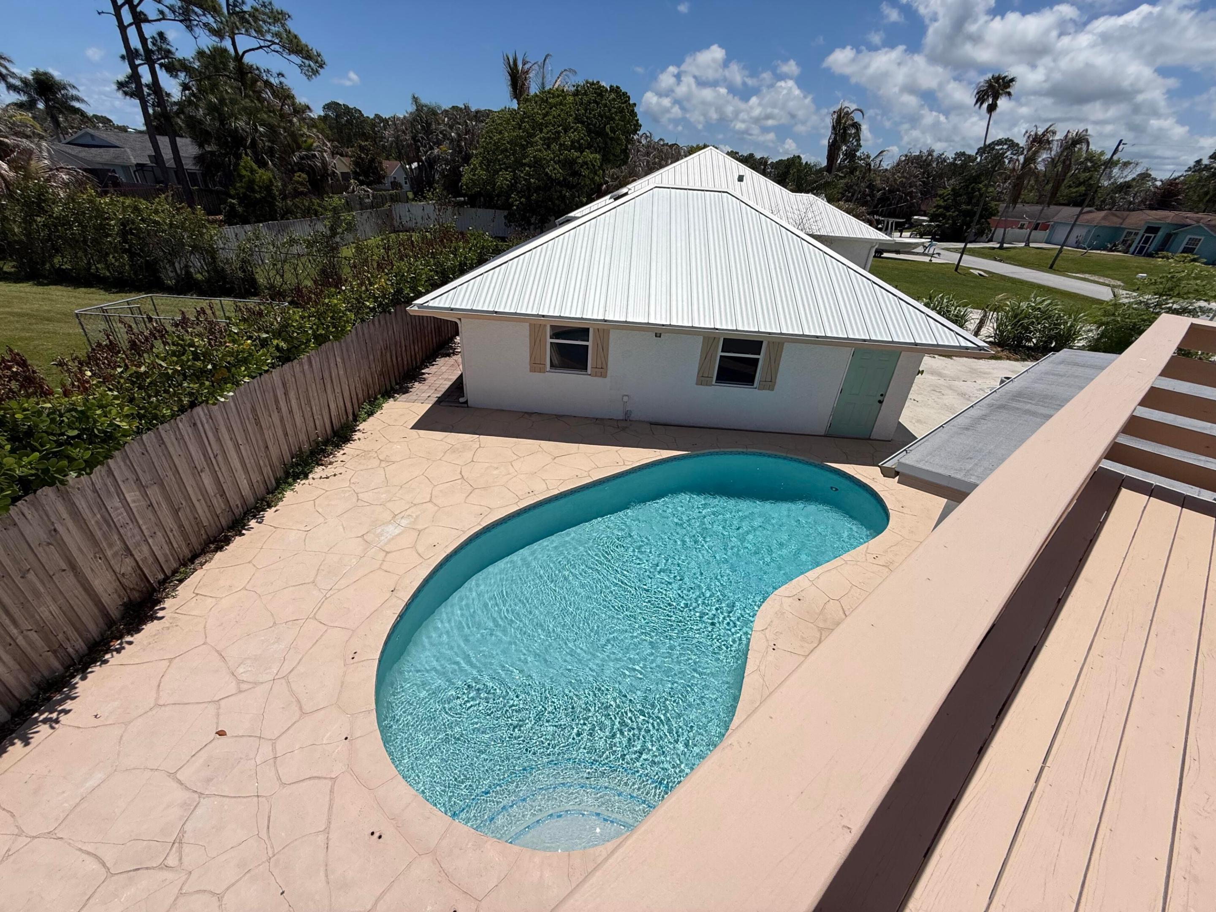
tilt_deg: -30.9
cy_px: 456
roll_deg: -4.8
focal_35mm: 14
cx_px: 608
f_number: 2.2
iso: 50
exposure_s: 1/6173
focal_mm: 2.22
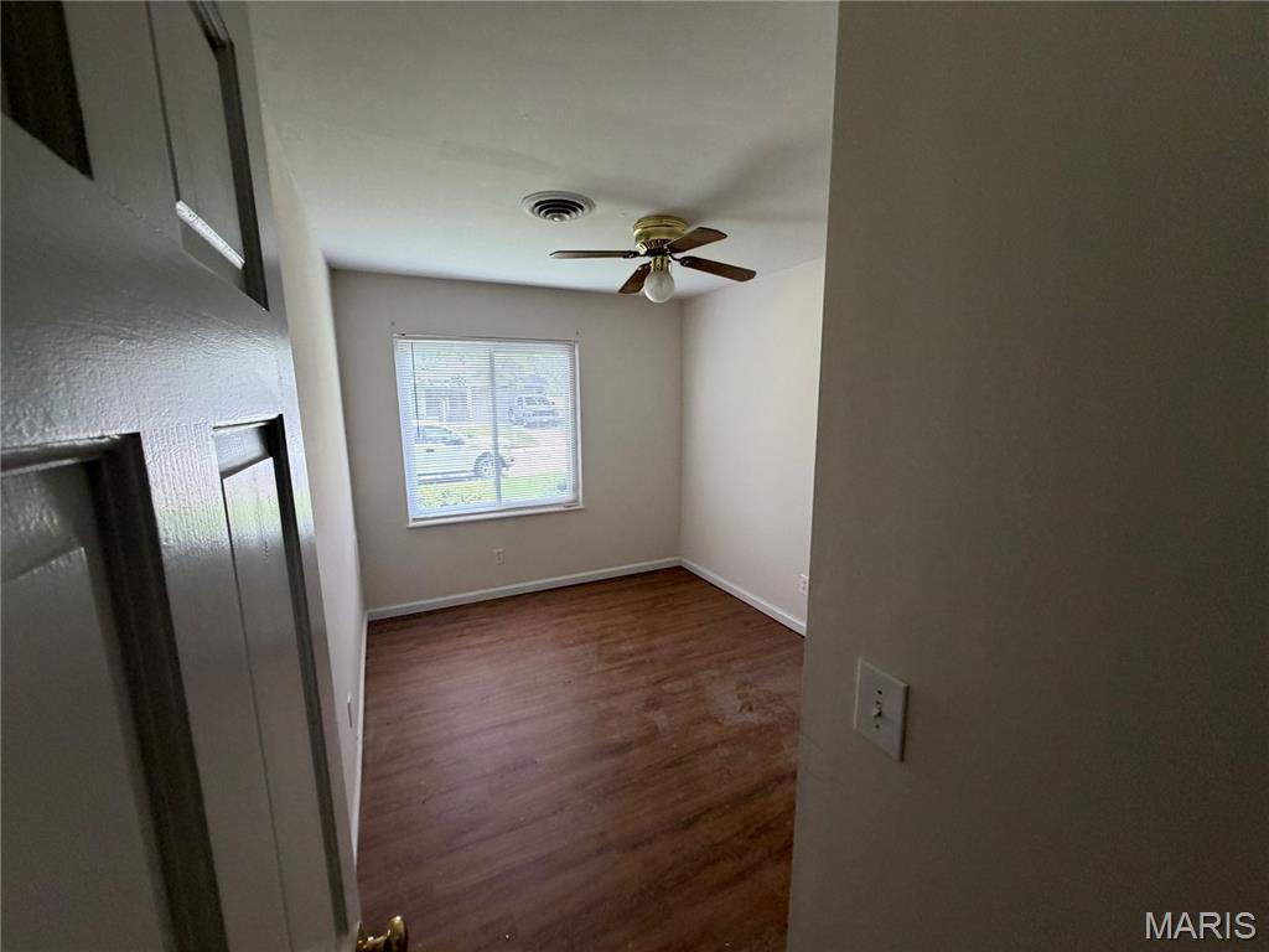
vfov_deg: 85.7
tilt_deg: -8.8
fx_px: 513
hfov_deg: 102.1
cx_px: 634
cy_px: 476
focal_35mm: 14
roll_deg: -0.2
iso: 320
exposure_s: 1/91
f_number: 2.2
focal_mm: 2.22
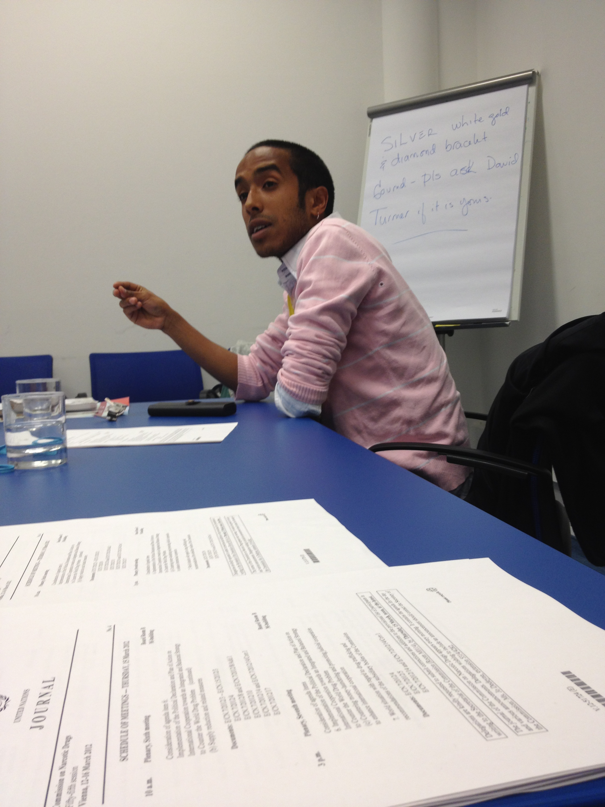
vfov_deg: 52.6
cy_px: 404
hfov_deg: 40.7
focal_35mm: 35
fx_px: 816
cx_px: 302
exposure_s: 1/30
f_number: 2.4
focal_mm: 4.28
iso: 64
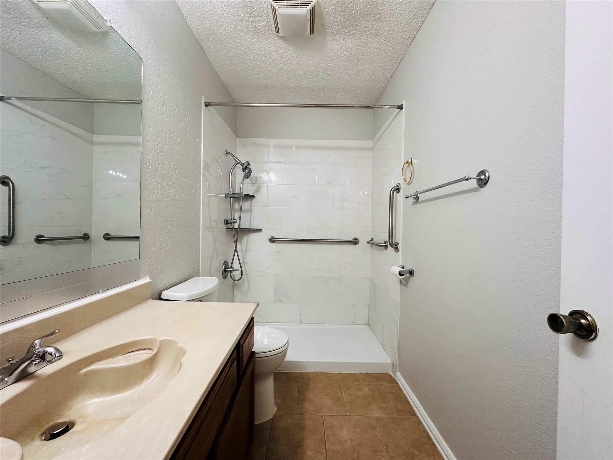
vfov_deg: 85.7
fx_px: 248
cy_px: 230
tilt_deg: -0.2
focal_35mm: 14
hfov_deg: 102.1
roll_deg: -1.0
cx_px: 306
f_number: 2.2
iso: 320
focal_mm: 2.22
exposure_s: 1/120
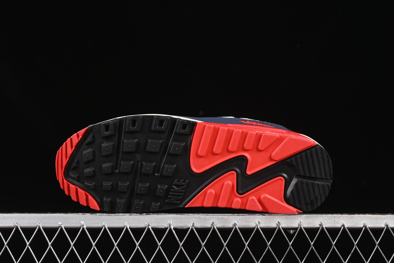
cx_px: 197
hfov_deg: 27.0
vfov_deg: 18.2
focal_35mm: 75
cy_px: 132
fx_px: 821
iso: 160
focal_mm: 50
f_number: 6.3
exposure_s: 1/60
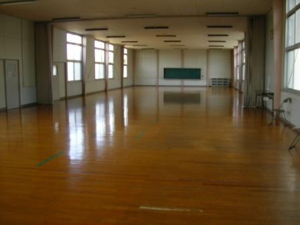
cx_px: 150
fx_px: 329
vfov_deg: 37.7
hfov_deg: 49.0
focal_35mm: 38
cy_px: 112
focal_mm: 5.8
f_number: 2.9
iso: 50
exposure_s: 1/67
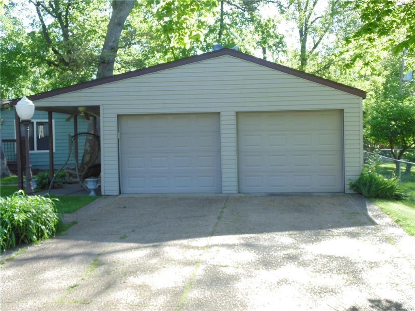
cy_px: 156
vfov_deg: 35.1
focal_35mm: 41
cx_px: 208
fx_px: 492
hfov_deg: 45.8
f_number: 3.6
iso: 80
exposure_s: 1/125
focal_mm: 7.4
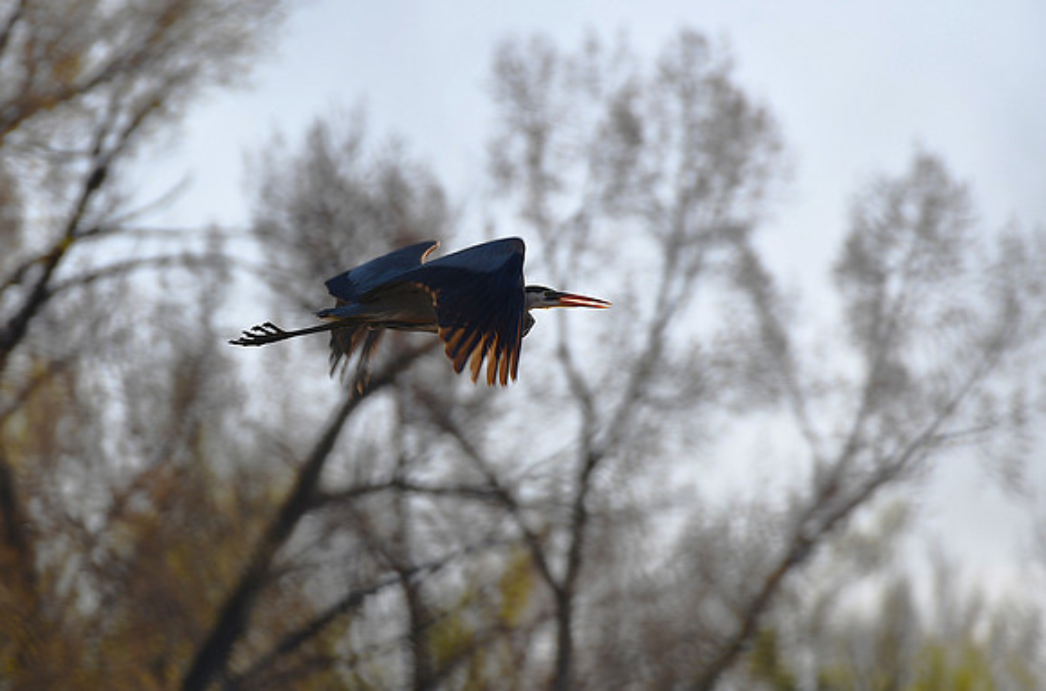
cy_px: 346
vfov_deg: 1.8
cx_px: 523
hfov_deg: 2.8
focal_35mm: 750
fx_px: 21727
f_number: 7.1
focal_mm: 500
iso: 200
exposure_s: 1/500
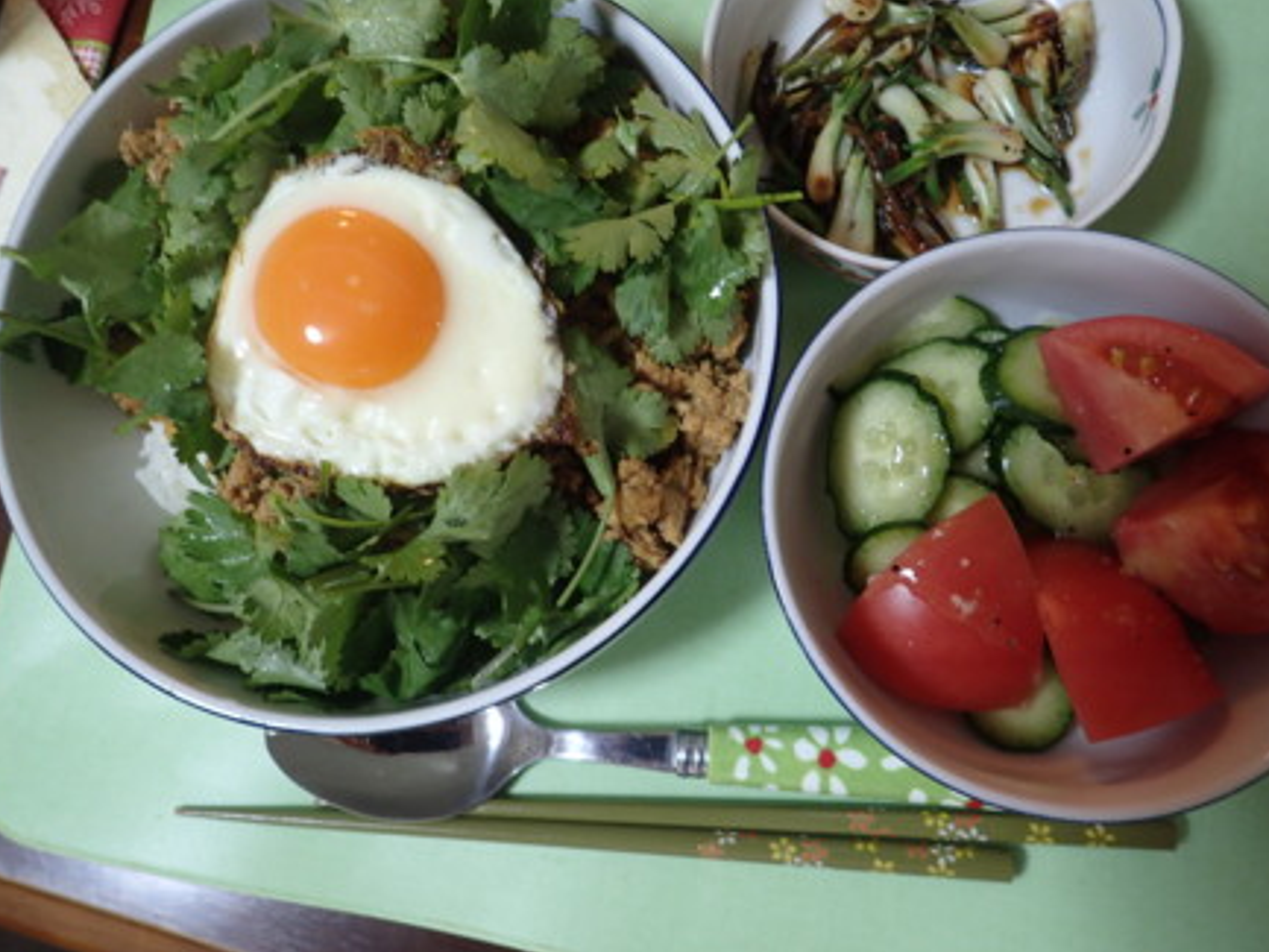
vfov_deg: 53.1
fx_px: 953
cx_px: 630
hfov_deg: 67.3
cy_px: 466
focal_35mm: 26
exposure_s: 1/30
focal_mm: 4.5
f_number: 2
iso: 200
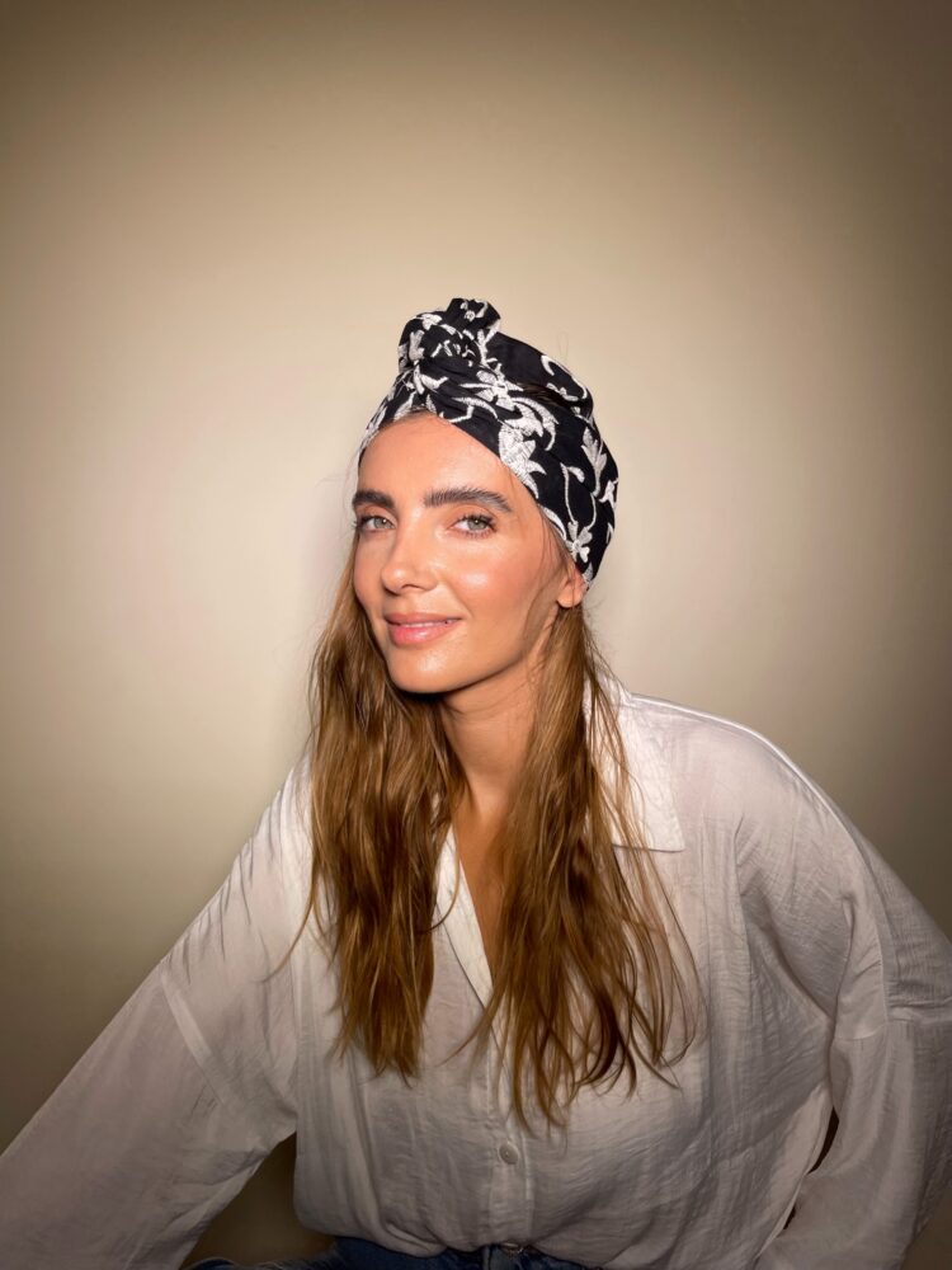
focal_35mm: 25
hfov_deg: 54.9
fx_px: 917
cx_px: 476
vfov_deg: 69.4
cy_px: 635
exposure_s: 1/121
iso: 32
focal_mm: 5.1
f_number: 1.6
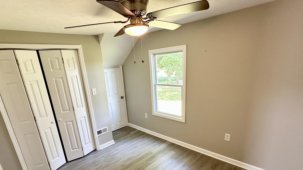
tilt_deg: -18.8
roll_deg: +4.5
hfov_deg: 86.5
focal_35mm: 20
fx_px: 161
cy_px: 116
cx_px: 143
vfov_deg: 54.5
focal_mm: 2.22
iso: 160
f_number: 2.2
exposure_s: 1/60
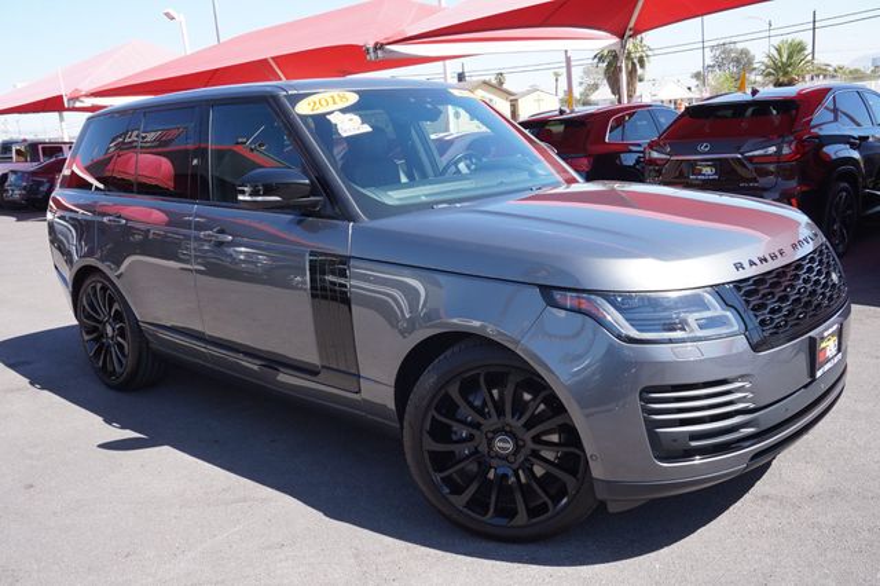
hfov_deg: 59.5
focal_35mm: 32
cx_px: 440
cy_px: 293
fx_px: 770
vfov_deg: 41.7
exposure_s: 1/80
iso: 100
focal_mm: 21
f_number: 8
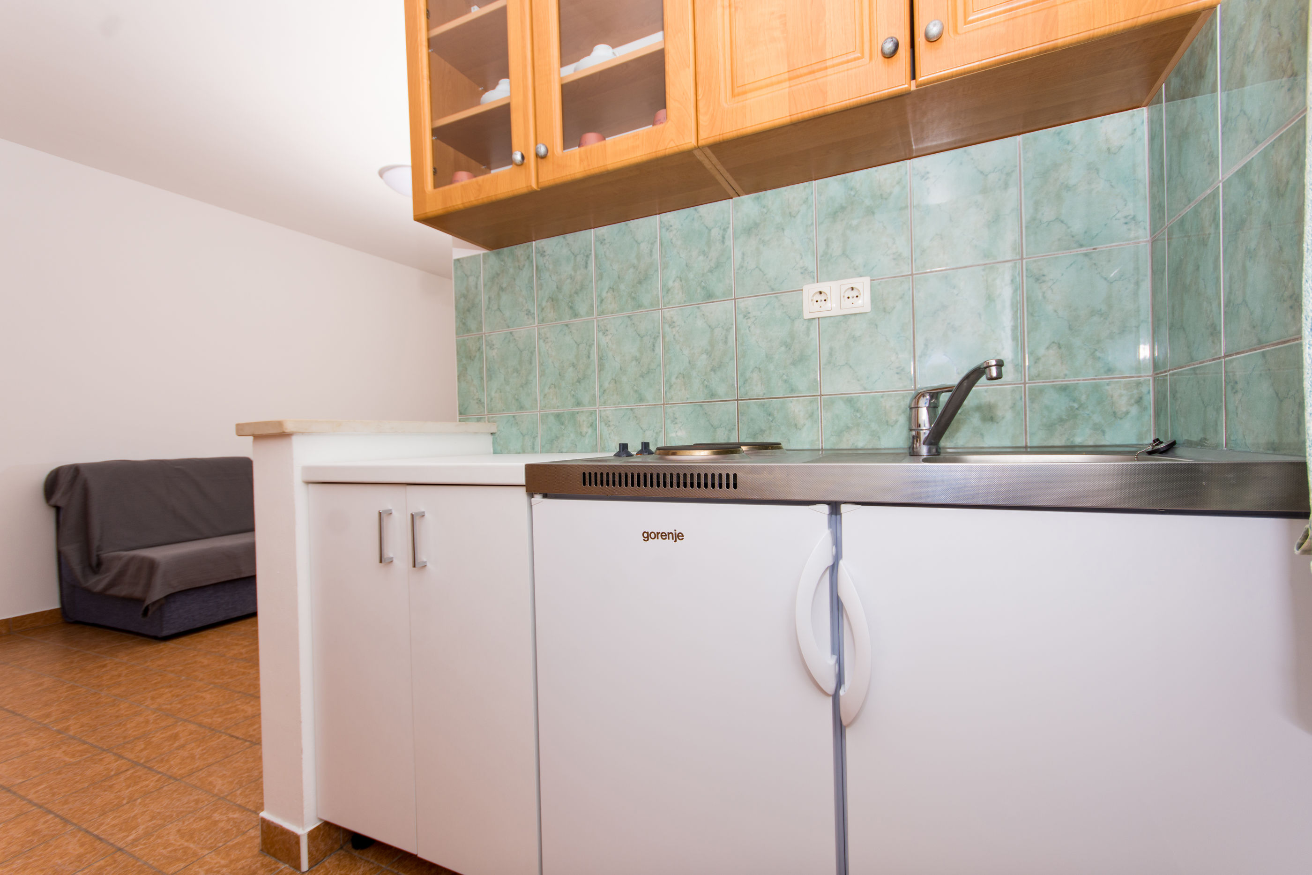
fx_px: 547
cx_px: 656
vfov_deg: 77.3
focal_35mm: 15
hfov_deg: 100.4
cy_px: 438
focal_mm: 10
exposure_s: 1/250
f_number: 6.3
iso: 100
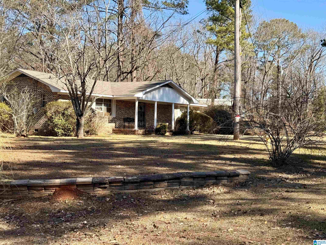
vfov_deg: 30.3
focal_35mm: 48
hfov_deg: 39.7
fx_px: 452
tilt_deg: +0.8
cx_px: 163
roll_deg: -1.9
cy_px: 122
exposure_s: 1/1838
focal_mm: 6.76
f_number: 1.78
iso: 64
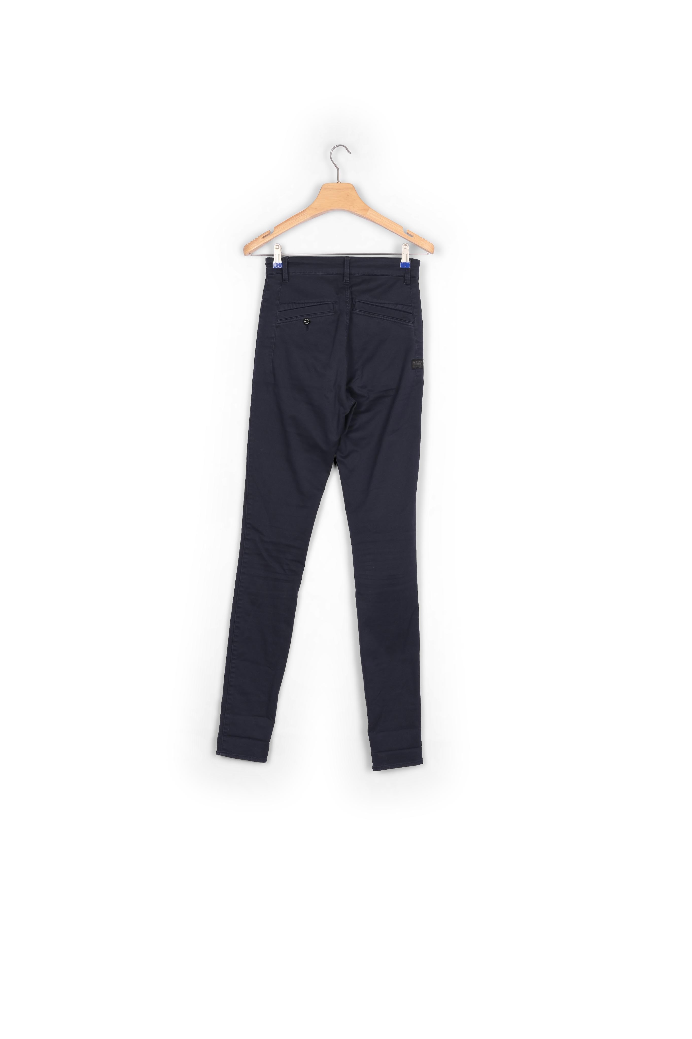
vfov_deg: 50.7
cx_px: 346
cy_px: 520
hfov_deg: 35.0
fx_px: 1096
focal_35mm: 38
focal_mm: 38
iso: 100
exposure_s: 1/125
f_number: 11
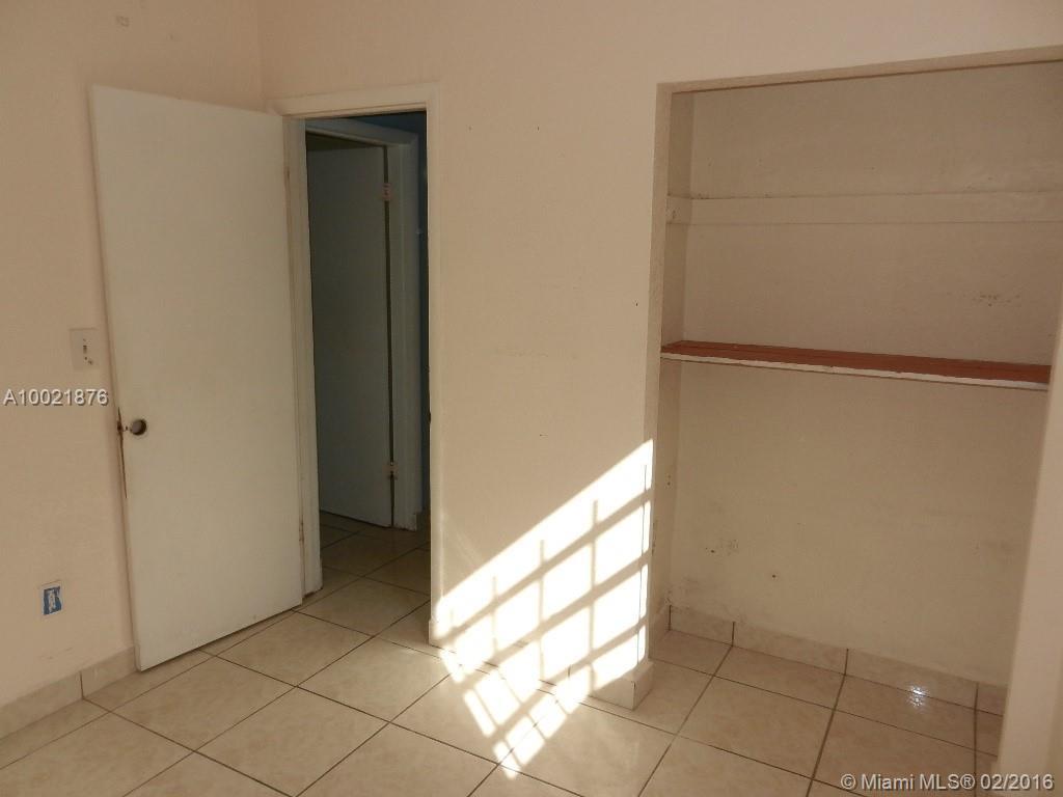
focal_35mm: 25
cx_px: 532
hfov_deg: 69.4
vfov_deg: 54.9
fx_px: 768
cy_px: 398
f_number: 3.5
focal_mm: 4.5
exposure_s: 1/800
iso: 160
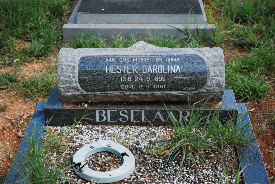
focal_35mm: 75
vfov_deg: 18.2
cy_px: 92
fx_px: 573
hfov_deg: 27.0
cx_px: 138
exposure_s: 1/1600
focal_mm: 50
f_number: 5.6
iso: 1600
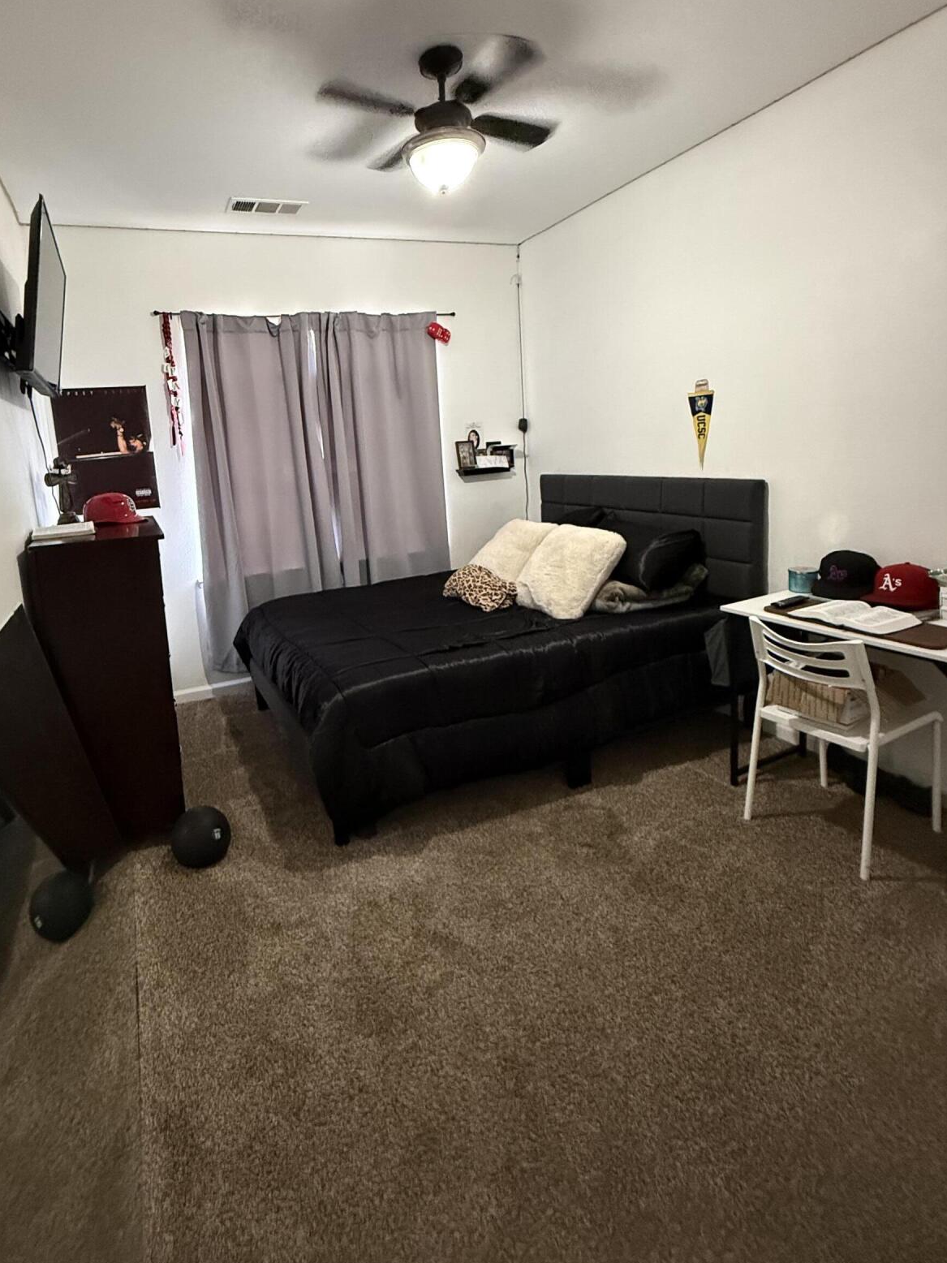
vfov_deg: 87.2
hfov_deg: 70.7
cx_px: 372
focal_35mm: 18
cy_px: 541
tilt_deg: -8.5
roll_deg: +4.1
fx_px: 657
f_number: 2.2
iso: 1000
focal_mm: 2.22
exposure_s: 1/60
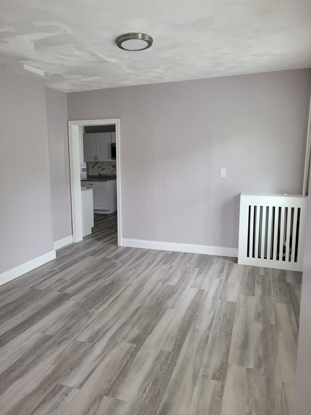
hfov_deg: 53.1
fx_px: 311
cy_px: 208
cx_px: 156
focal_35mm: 26
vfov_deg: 67.3
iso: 160
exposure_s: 1/120
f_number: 1.8
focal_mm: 5.4
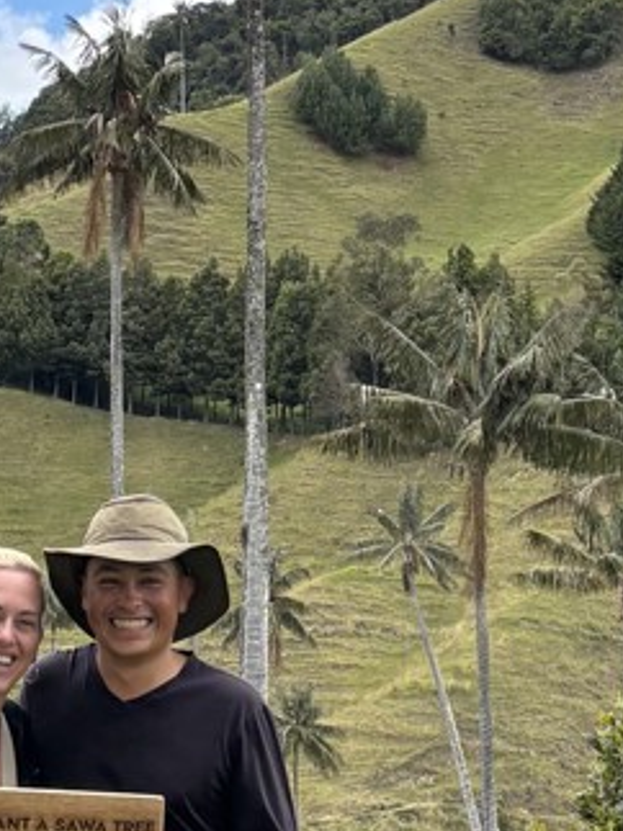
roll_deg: -1.3
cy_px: 284
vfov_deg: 17.8
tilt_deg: +4.8
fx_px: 2641
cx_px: 149
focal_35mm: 110
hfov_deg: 13.4
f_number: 1.6
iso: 64
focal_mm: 5.96
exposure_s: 1/2538
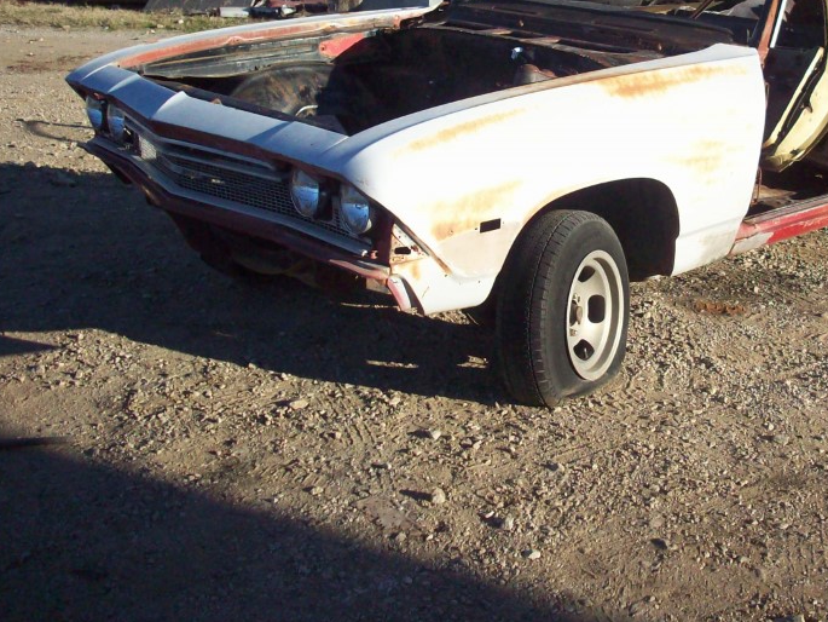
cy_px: 209
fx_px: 1292
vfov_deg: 26.9
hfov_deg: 35.1
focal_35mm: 54
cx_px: 577
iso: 160
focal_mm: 6.2
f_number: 5.6
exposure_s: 1/573
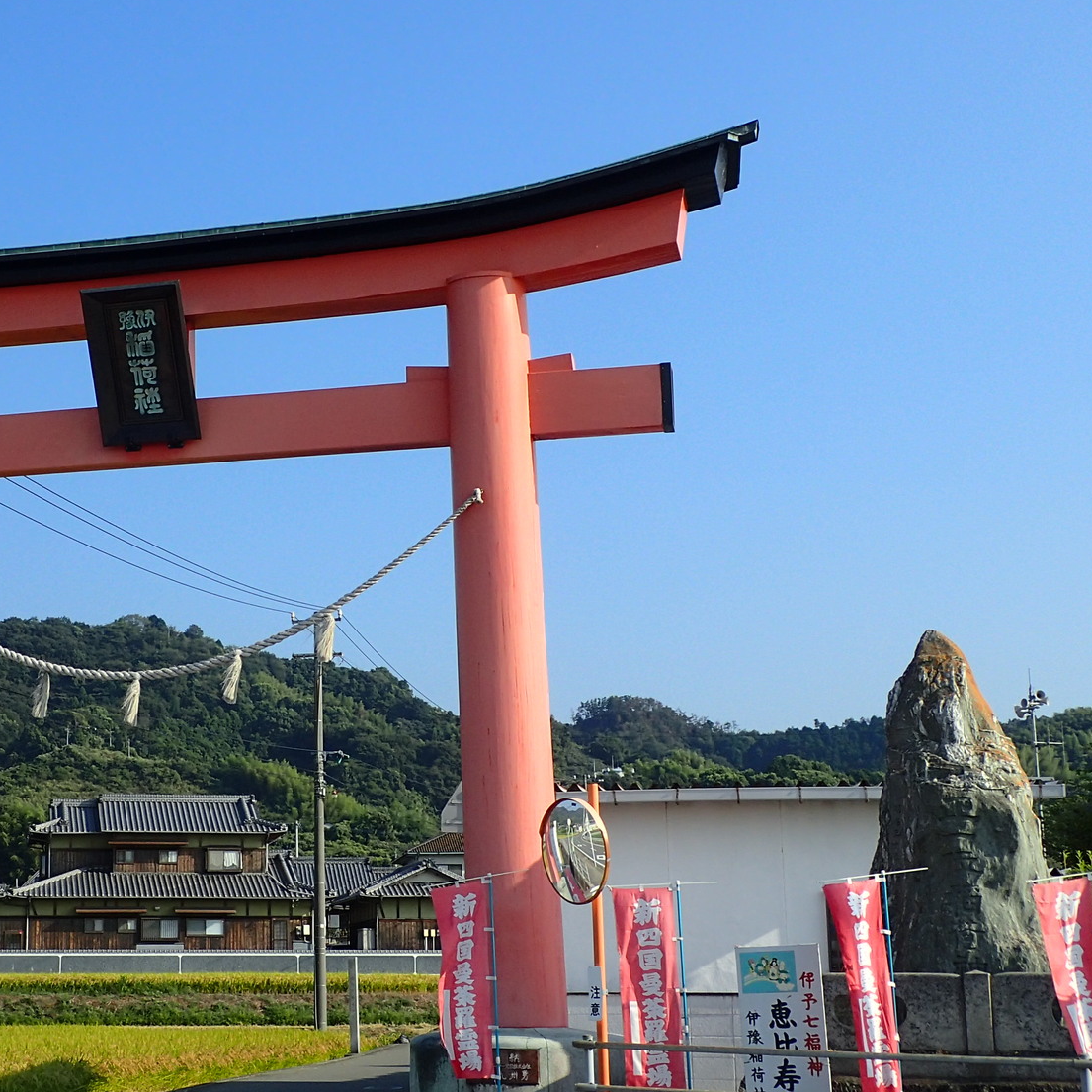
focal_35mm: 56
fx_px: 1999
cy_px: 576
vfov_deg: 30.6
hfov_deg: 30.1
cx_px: 274
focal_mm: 6.42
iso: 100
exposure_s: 1/800
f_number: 3.5
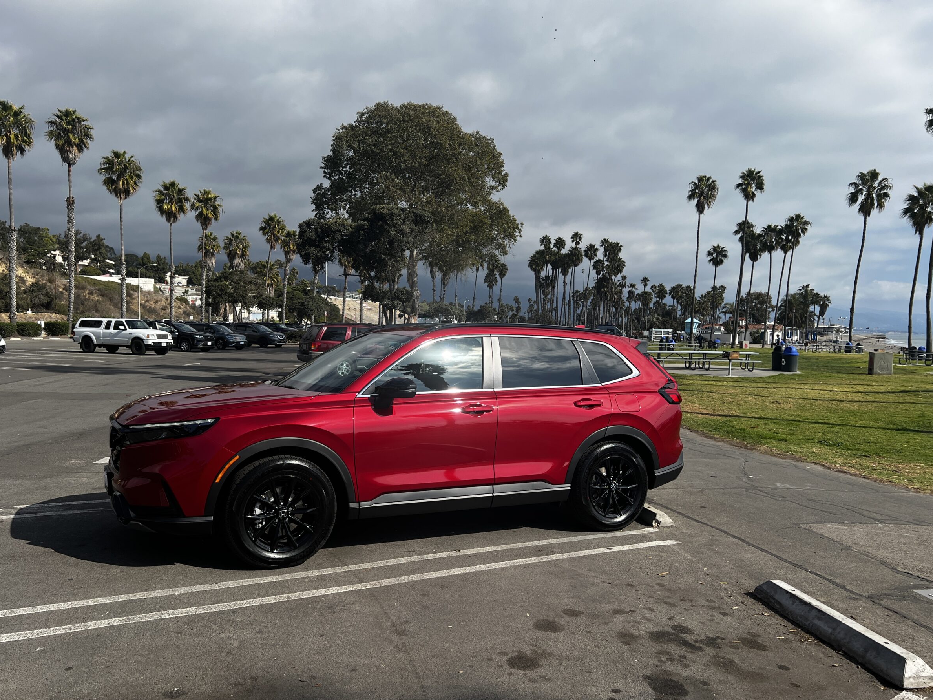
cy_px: 358
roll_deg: -0.3
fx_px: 755
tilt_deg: -3.2
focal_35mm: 28
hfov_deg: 63.4
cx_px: 444
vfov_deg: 49.7
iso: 50
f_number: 1.5
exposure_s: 1/4630
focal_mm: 5.7
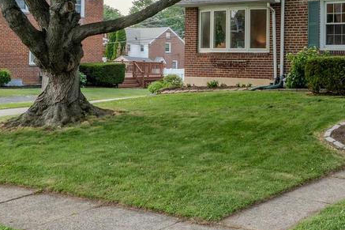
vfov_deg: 23.7
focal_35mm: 56
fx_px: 536
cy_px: 40
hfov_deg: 34.4
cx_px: 283
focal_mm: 17
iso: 100
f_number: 11
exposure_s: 1/60
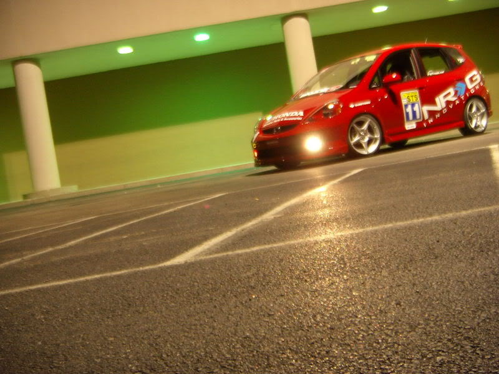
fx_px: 692
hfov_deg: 39.7
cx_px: 250
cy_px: 187
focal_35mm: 48
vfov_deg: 30.3
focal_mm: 8
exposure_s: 1/4
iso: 120
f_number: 3.7
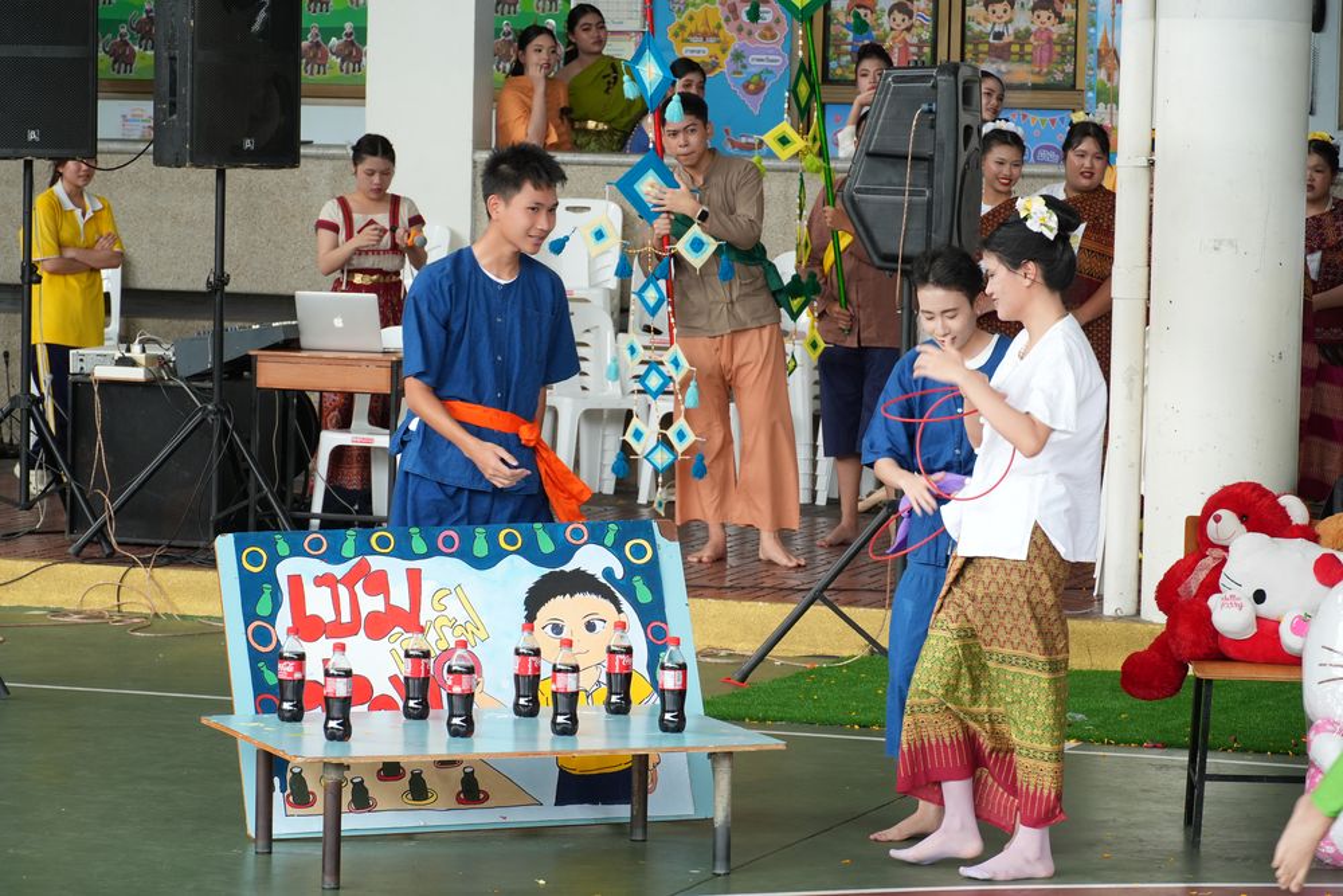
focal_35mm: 124
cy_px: 448
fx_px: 4645
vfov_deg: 11.0
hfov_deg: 16.5
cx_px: 672
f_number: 5.6
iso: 500
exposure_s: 1/125
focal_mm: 83
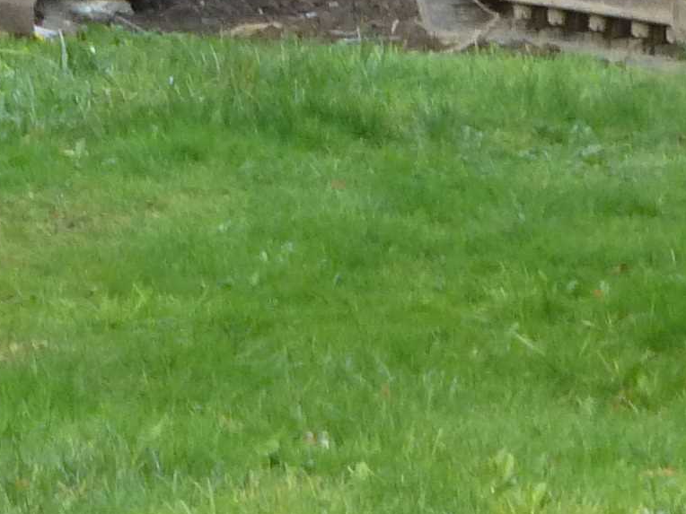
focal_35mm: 729
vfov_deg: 2.0
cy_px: -381
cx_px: -617
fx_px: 14447
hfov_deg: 2.7
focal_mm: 23.1
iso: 200
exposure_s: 1/80
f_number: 5.4
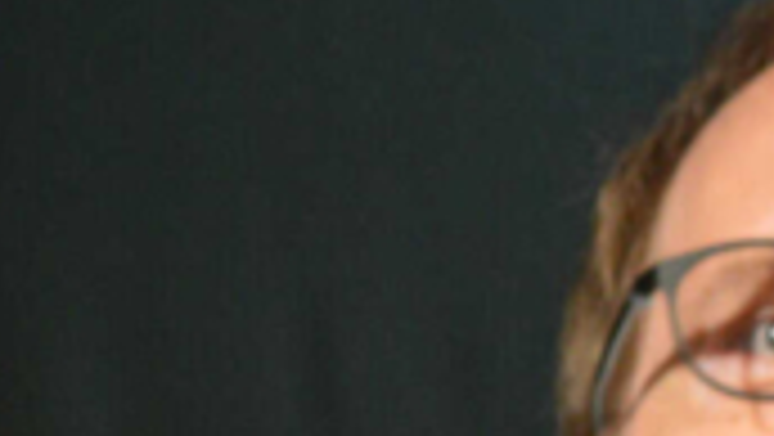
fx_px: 29695
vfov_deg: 0.8
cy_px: 728
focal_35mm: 1446
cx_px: 1168
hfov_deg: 1.5
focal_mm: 270
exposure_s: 1/40
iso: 3200
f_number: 5.6
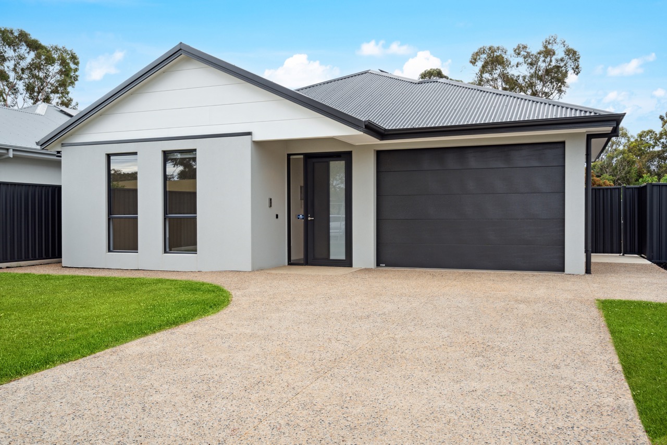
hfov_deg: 60.3
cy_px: 222
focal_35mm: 31
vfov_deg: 42.3
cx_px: 334
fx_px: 574
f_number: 9
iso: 320
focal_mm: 31
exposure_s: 1/50
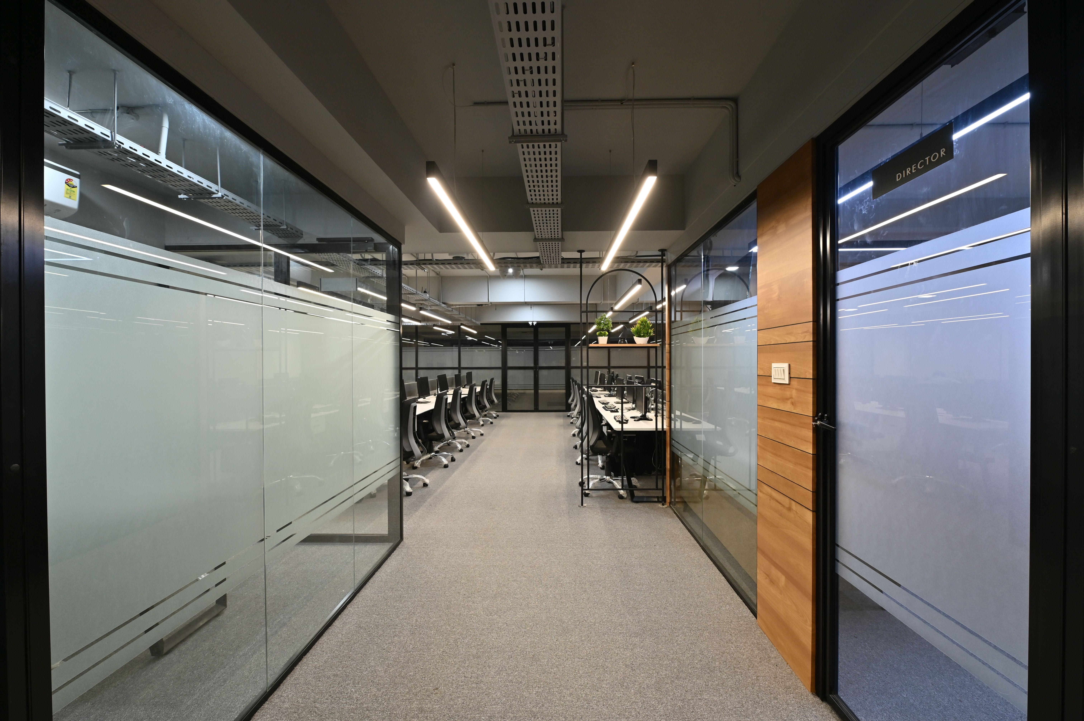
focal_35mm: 14
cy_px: 360
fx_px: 421
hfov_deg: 104.3
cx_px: 542
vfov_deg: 81.1
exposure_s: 1/8
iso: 200
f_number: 8
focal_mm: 14
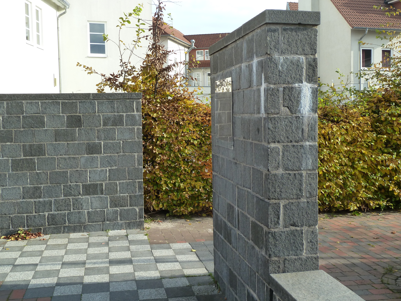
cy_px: 150
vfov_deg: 36.0
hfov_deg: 46.8
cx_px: 200
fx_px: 463
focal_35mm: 40
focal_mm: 6.5
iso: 125
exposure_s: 1/160
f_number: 4
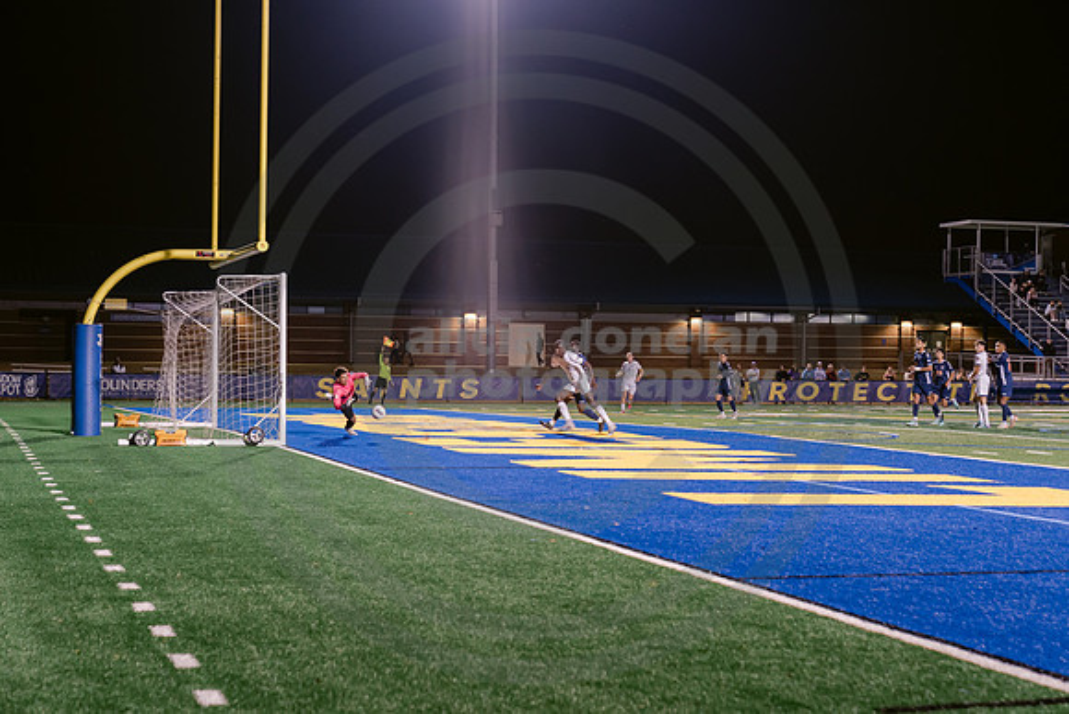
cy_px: 357
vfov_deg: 21.9
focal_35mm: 62
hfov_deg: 32.4
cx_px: 534
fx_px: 1841
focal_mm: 62
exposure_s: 1/160
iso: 2500
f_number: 4
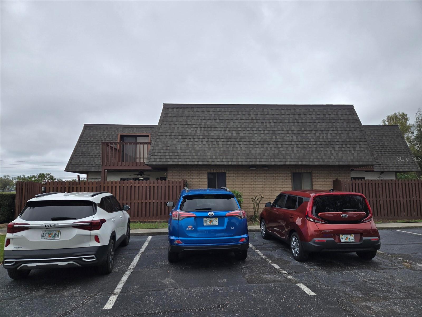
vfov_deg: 58.9
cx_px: 211
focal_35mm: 23
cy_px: 158
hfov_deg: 73.9
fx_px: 280
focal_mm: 5.4
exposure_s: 1/1328
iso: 25
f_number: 1.8
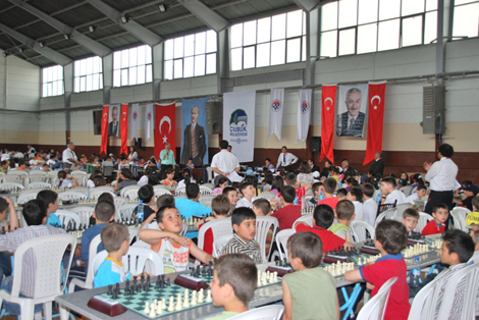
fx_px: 499
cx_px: 240
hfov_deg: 51.3
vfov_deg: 35.5
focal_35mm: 38
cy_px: 160
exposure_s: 1/60
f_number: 4
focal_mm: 25
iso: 200
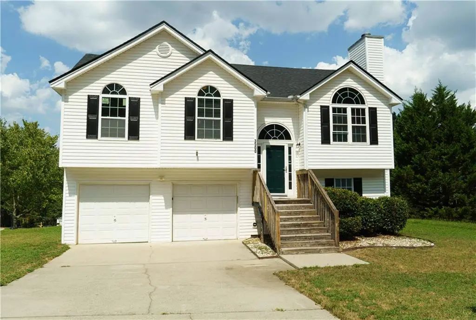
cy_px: 160
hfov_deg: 67.2
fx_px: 358
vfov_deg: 48.2
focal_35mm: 27
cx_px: 238
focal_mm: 18
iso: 100
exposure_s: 1/320
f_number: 10
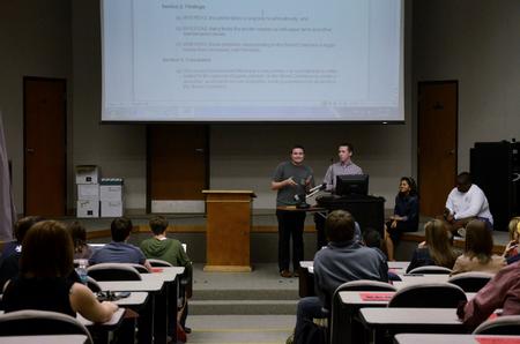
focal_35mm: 75
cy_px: 172
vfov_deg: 18.1
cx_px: 260
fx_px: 1081
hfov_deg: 27.0
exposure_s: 1/125
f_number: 5
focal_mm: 50
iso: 3200
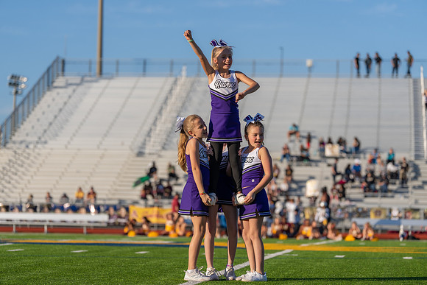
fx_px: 1424
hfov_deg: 17.1
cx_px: 214
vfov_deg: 11.4
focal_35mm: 120
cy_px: 142
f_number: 2.8
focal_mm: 120
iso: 100
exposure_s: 1/2500
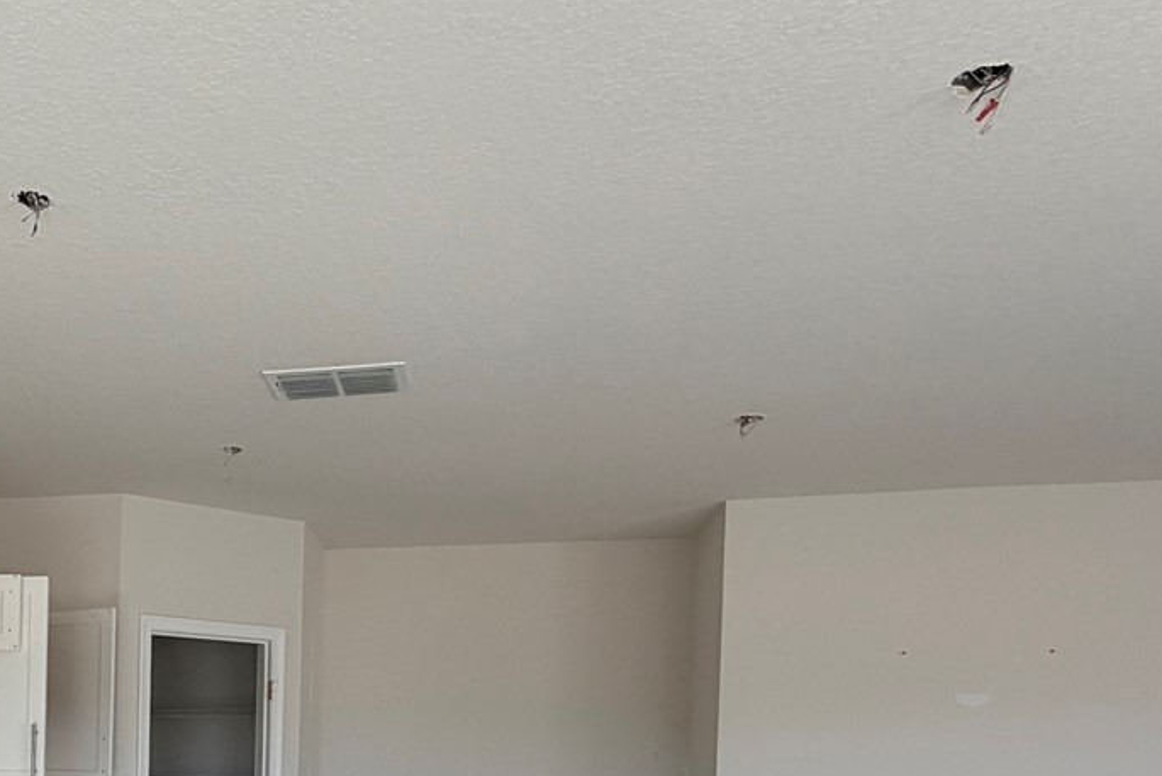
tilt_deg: -1.2
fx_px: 1098
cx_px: 197
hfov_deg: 51.5
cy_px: 795
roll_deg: -1.2
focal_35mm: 34
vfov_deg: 34.9
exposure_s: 1/133
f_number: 2.2
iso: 50
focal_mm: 2.22
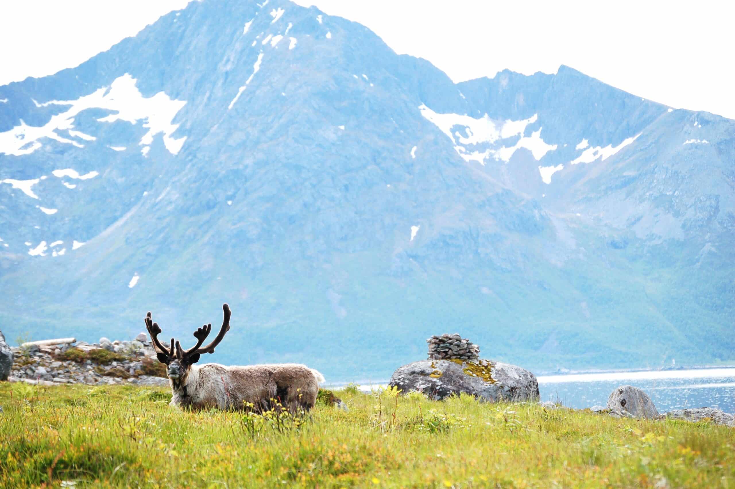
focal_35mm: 150
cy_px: 244
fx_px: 3060
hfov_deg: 13.7
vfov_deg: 9.1
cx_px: 368
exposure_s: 1/500
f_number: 5.6
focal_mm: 100
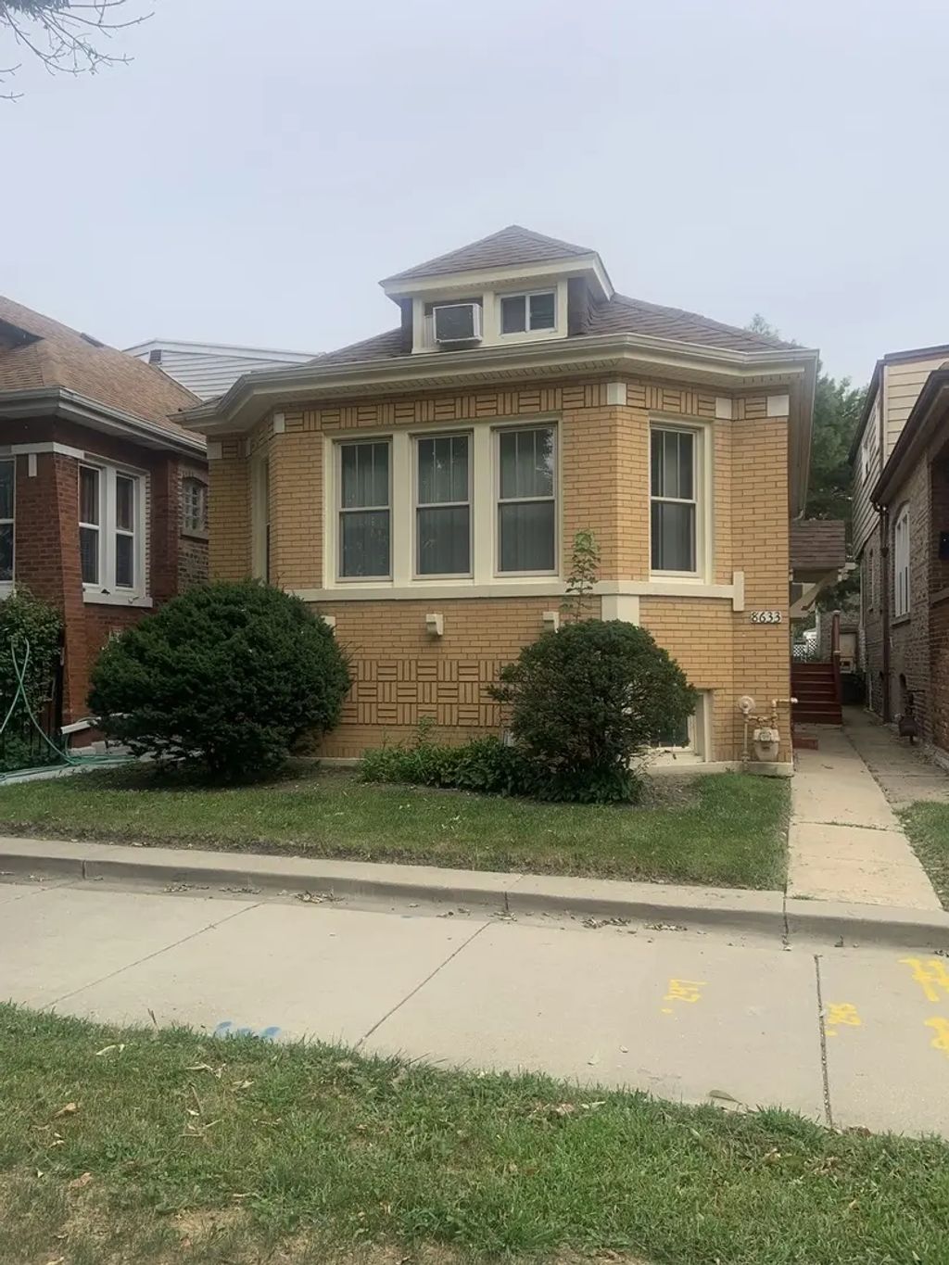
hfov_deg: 53.1
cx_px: 474
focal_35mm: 26
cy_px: 632
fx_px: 950
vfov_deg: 67.3
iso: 25
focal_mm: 4.25
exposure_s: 1/1689
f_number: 1.8
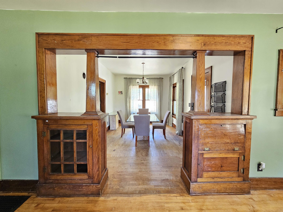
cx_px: 142
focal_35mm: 13
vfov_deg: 89.9
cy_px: 106
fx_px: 106
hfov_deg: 106.2
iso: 320
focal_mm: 2.2
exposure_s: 1/30
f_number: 2.2
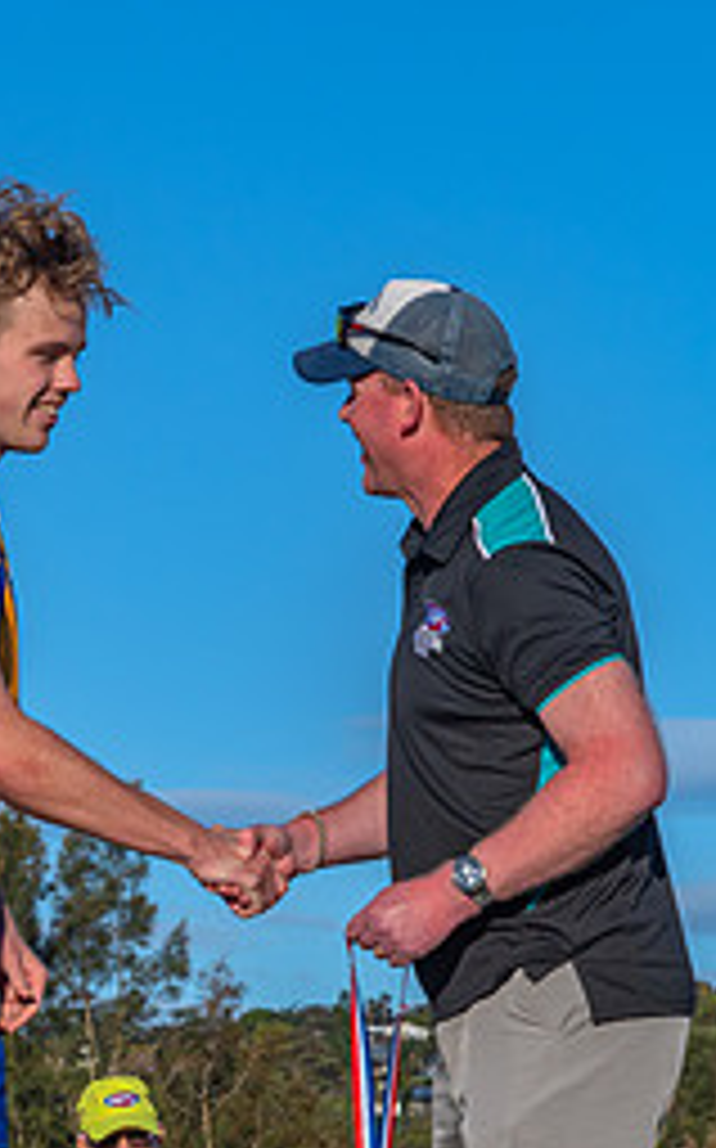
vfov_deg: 12.9
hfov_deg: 8.1
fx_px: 5066
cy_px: 842
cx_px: 117
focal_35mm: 162
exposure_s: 1/1600
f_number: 9
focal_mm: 60
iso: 400
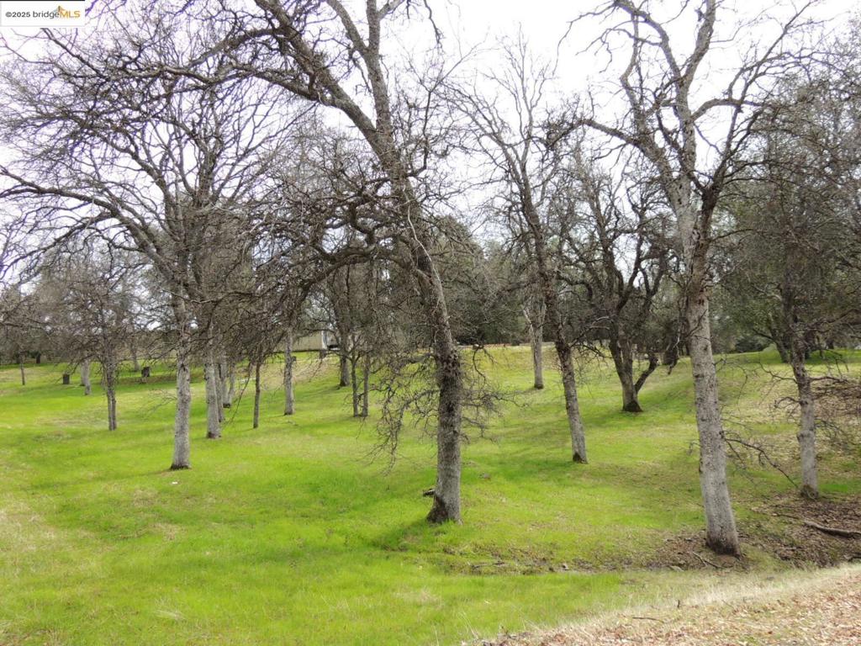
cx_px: 430
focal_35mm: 30
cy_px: 323
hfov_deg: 60.0
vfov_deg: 46.8
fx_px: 746
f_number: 3.1
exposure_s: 1/400
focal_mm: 5.3
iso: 100
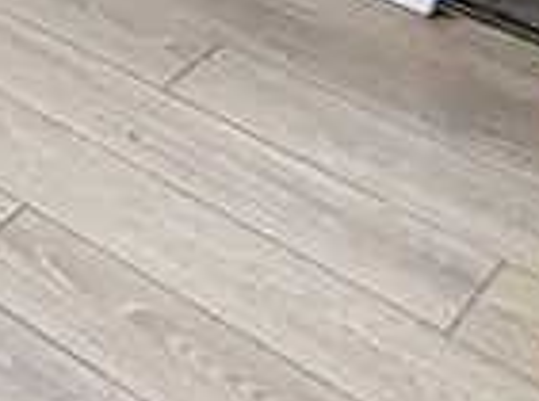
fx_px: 1584
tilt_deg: -1.3
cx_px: -753
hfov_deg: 13.8
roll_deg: +0.5
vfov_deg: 10.0
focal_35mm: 102
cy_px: -867
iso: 40
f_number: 2.2
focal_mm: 2.22
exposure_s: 1/120
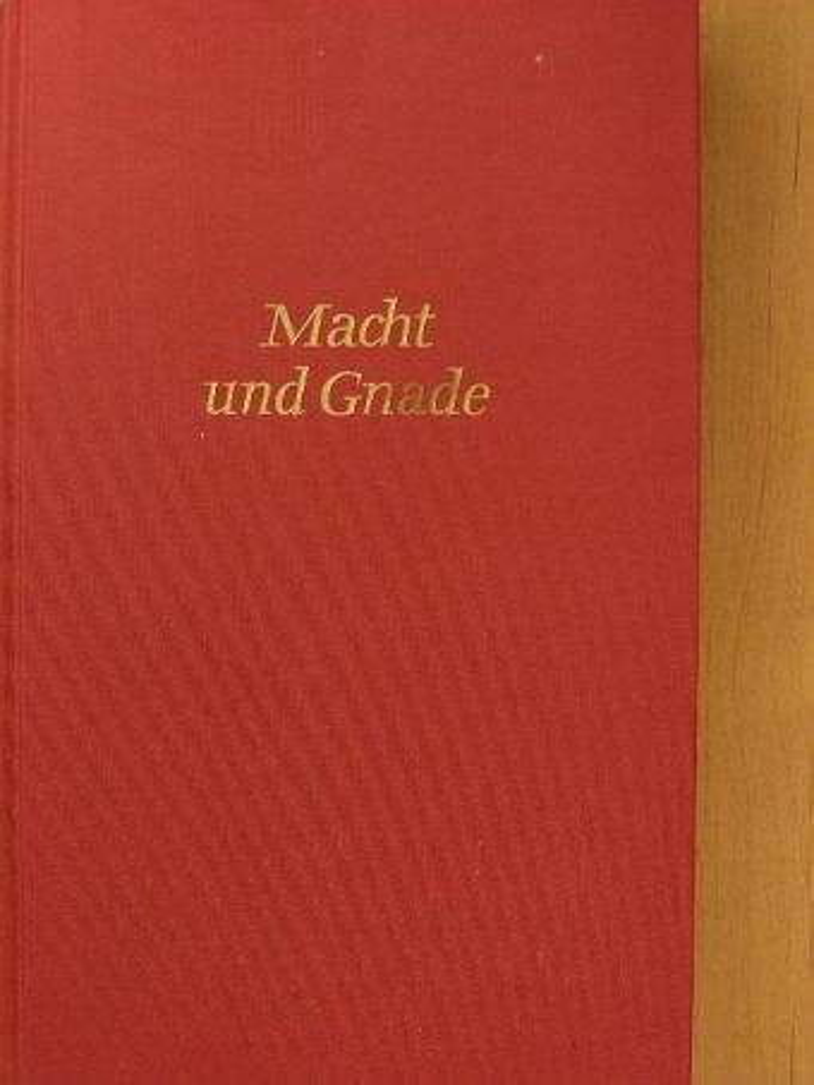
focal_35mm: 58
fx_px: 1818
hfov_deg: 25.2
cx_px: 407
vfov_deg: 33.2
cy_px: 542
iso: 100
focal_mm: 9.7
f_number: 3.5
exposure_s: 1/10
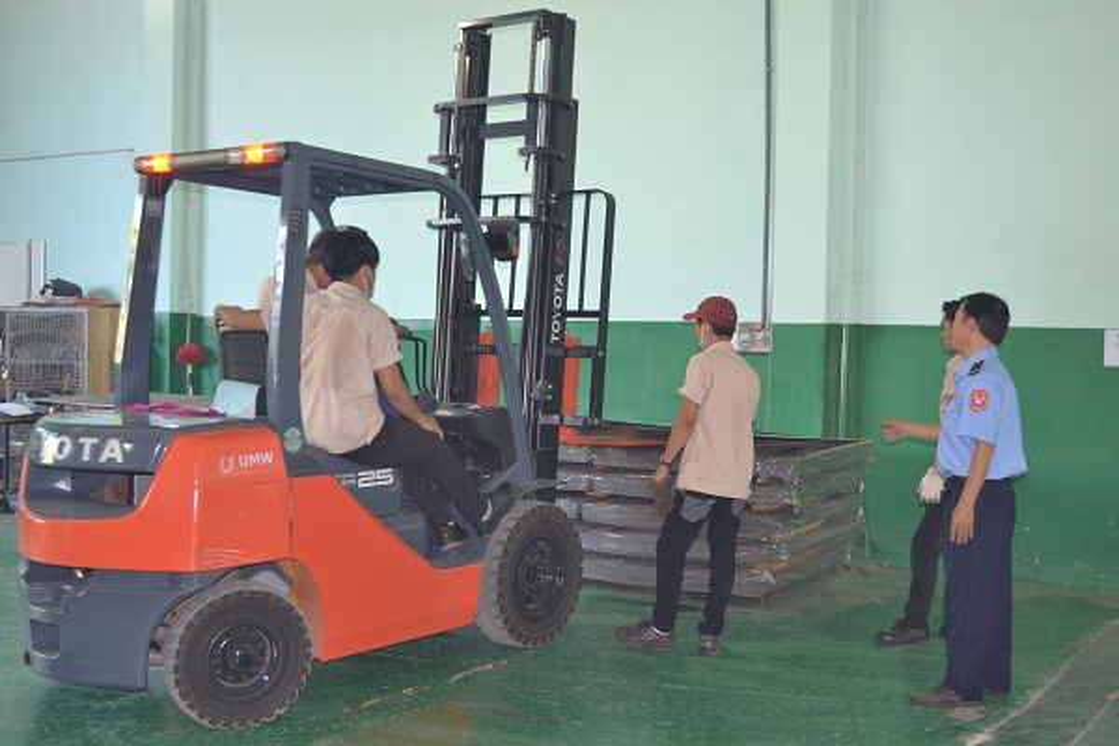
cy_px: 373
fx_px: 1305
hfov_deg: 46.4
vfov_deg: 31.9
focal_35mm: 42
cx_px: 560
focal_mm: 28
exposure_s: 1/30
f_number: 4.5
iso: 800
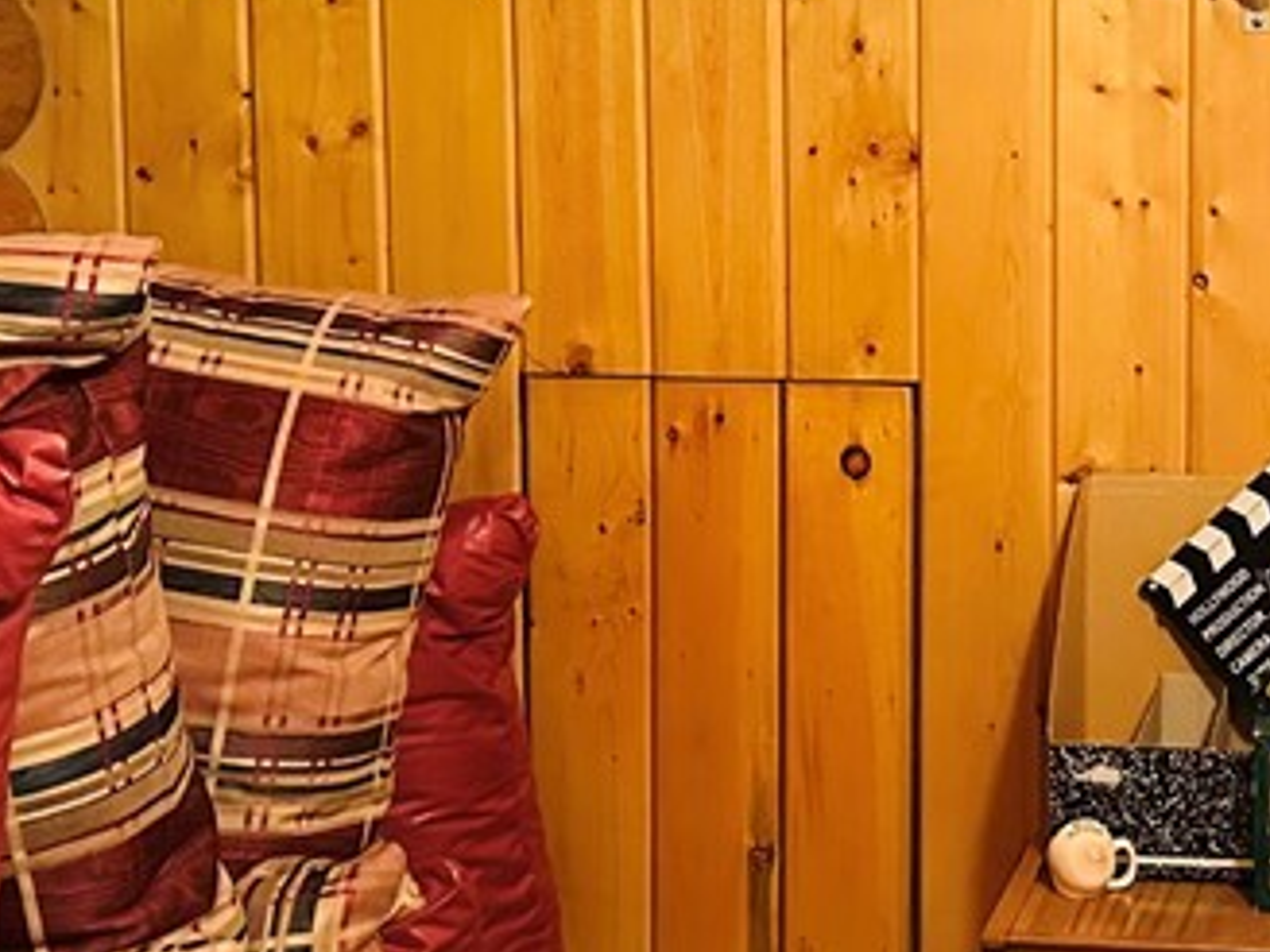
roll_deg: -0.9
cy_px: 317
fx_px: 2752
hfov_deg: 25.2
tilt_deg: -7.2
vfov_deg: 19.6
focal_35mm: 75
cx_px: 1150
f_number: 1.78
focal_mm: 6.86
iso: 1000
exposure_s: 1/40
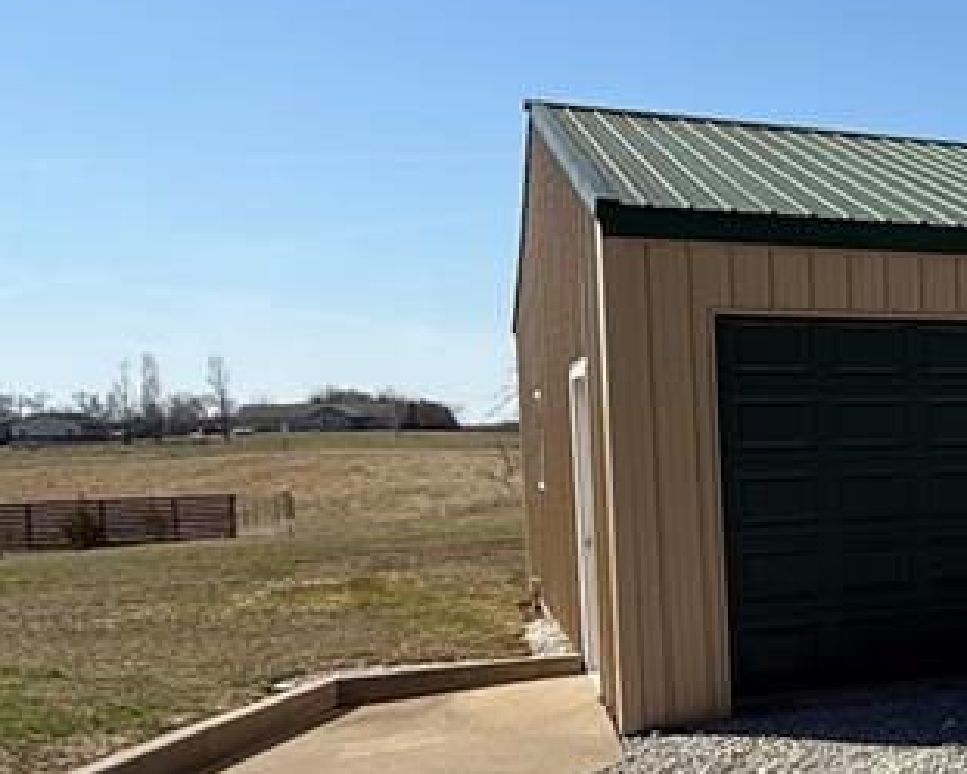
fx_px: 1288
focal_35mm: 45
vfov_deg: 33.2
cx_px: 1216
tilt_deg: -3.9
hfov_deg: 32.4
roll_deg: +1.1
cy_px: 507
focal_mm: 2.22
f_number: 2.2
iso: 50
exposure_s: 1/2024
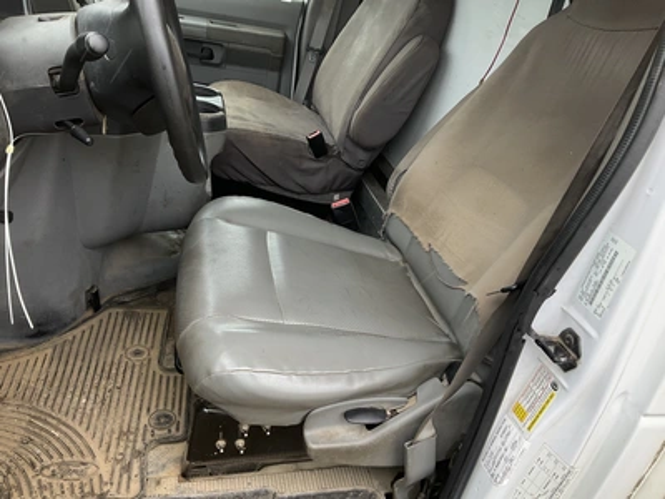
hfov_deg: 61.7
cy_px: 250
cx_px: 332
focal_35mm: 29
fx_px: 557
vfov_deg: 48.2
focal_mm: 3
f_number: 1.8
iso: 25
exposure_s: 1/180
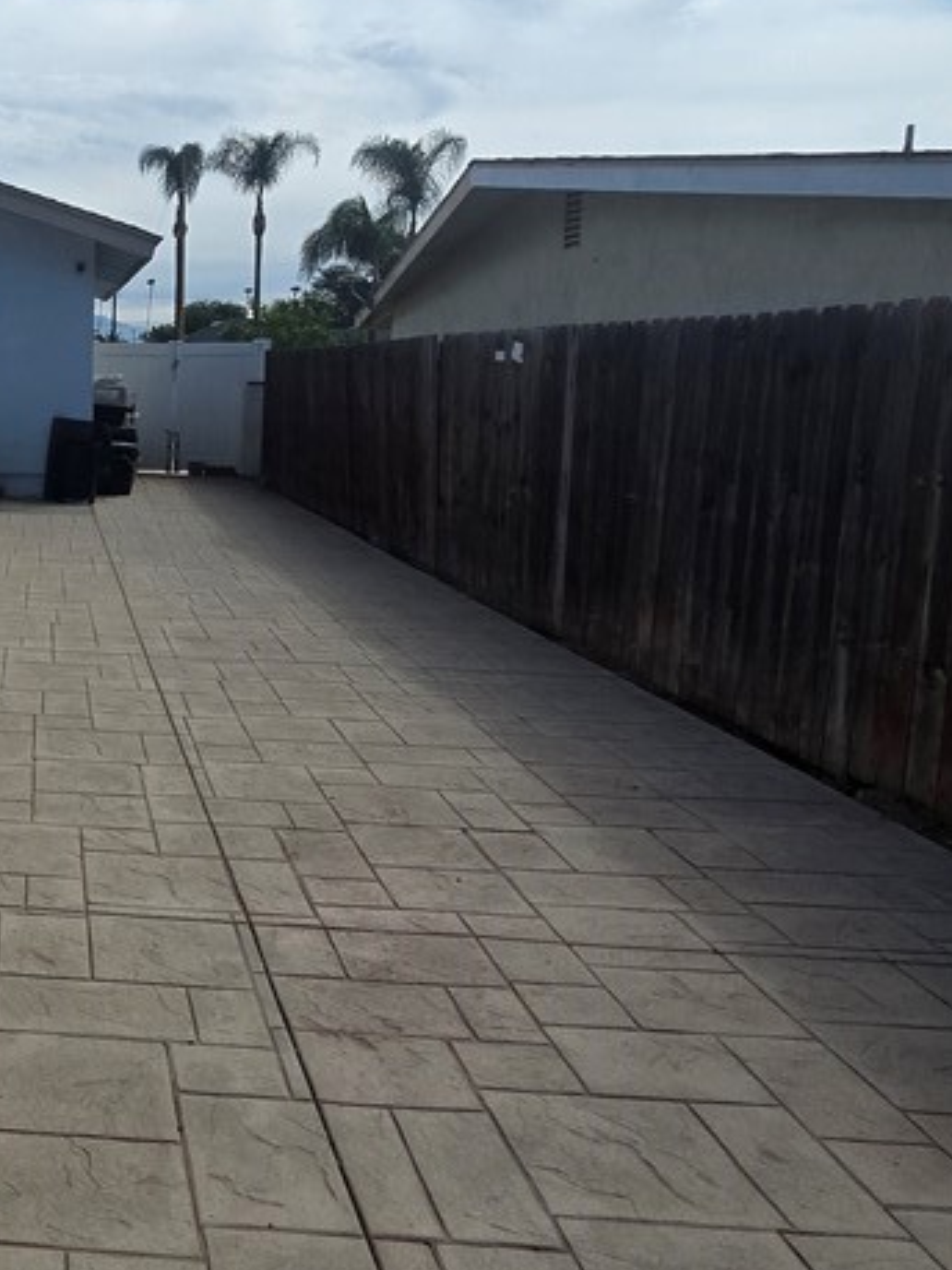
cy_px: 537
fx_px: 1064
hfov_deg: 41.1
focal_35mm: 29
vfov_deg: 61.4
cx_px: -30
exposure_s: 1/3967
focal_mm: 2.2
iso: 50
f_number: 2.2
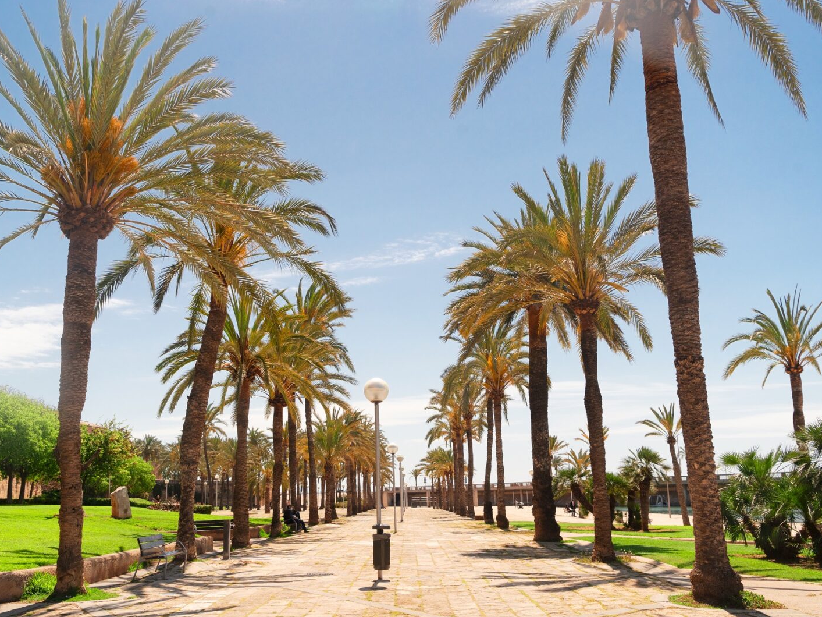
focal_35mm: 37
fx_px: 879
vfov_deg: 38.7
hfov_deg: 50.0
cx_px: 365
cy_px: 309
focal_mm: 34
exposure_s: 1/3200
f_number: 7.1
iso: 800
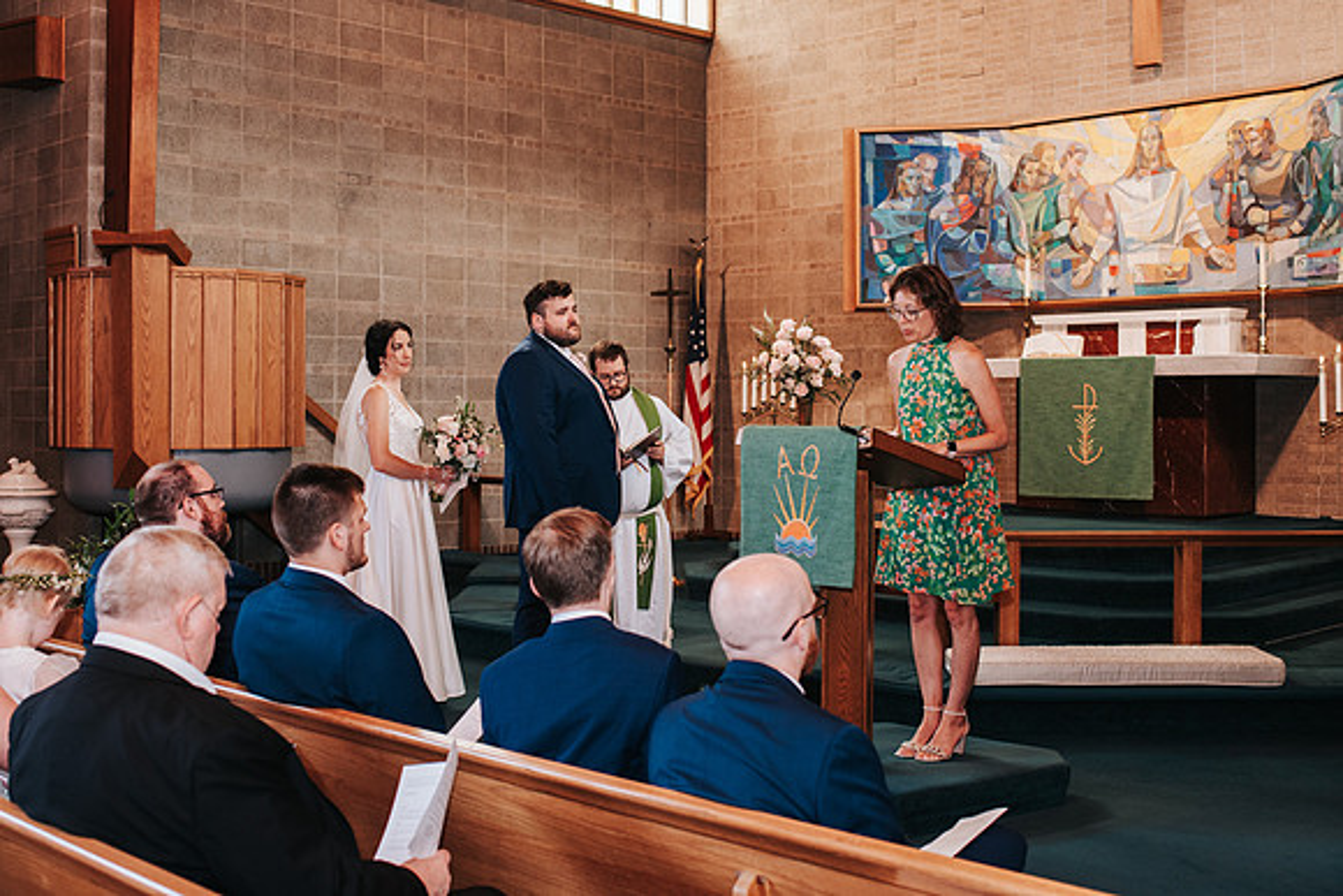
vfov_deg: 30.9
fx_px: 1618
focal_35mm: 43
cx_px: 633
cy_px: 387
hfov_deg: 45.0
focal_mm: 35
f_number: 3.2
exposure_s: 1/125
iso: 1000
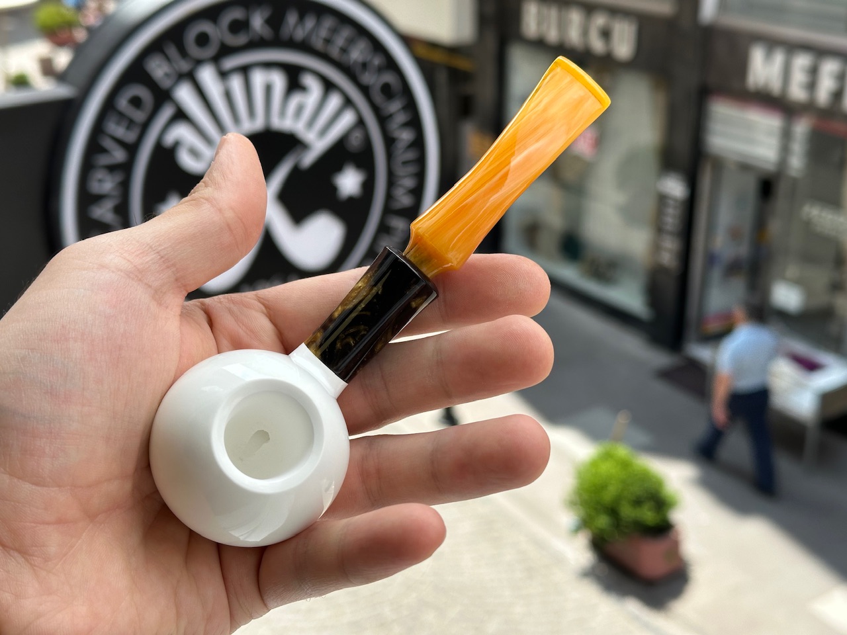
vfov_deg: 30.3
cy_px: 318
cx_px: 424
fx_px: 1174
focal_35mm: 48
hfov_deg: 39.7
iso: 64
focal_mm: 6.86
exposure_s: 1/1565
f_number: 1.78
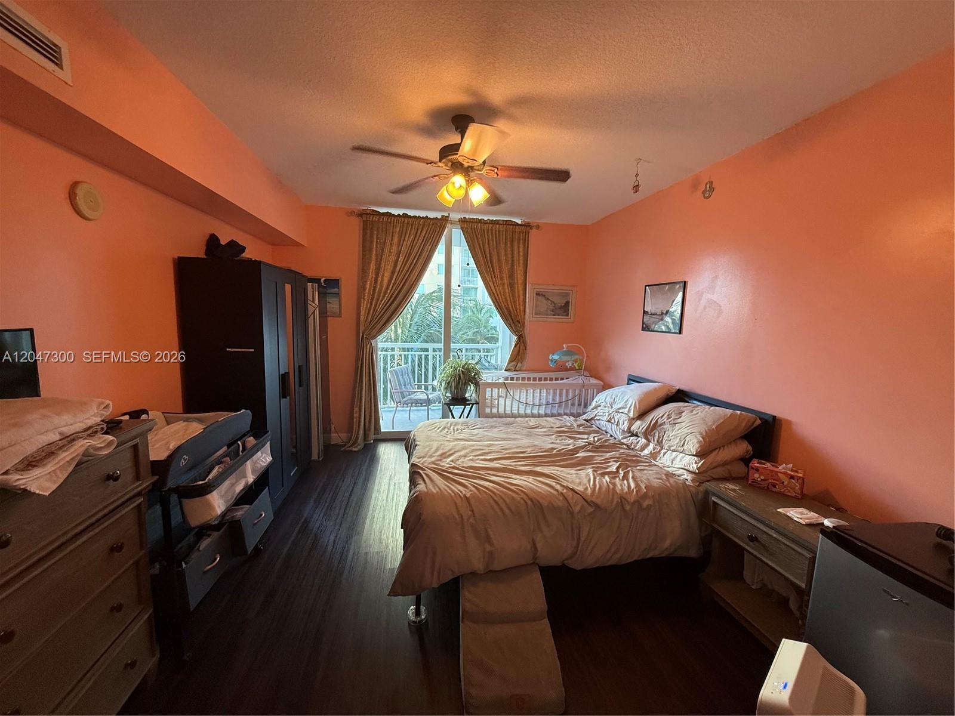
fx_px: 386
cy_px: 358
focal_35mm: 14
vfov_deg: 85.7
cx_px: 478
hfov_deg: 102.1
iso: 250
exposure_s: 1/120
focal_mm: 2.22
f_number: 2.2
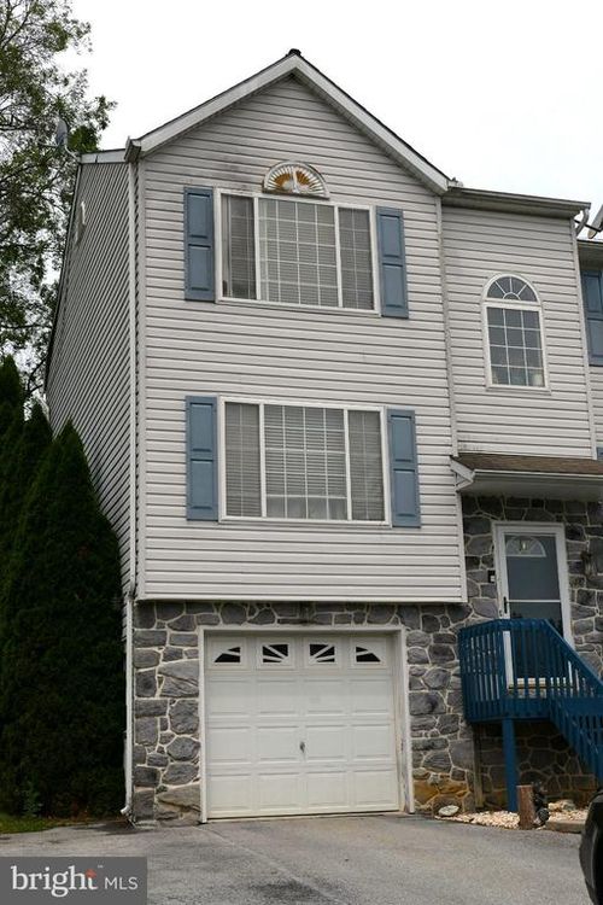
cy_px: 452
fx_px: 1256
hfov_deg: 27.0
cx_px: 302
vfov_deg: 39.6
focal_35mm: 50
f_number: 4
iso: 125
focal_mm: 18.17
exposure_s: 1/2000
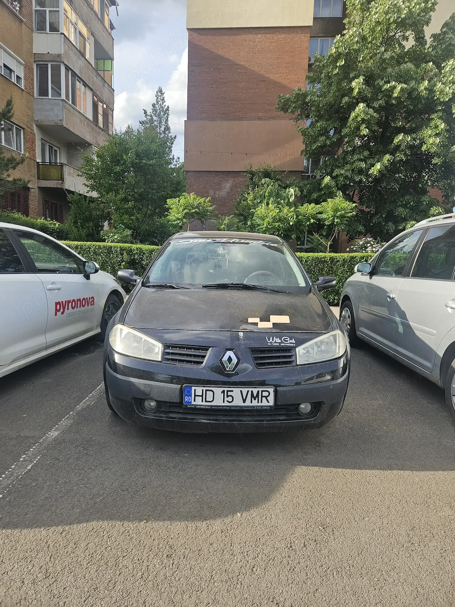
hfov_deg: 58.9
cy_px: 304
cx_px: 228
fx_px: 403
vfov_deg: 73.9
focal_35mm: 23
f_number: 1.8
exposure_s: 1/1195
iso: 40
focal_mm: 5.4
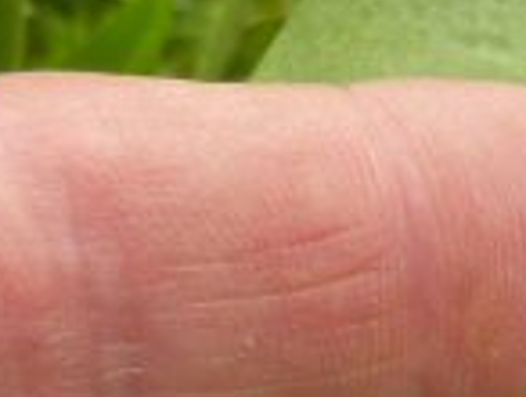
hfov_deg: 17.1
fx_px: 1689
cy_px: 863
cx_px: 598
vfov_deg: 11.6
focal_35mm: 111
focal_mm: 4.1
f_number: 3.5
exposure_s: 1/125
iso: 80
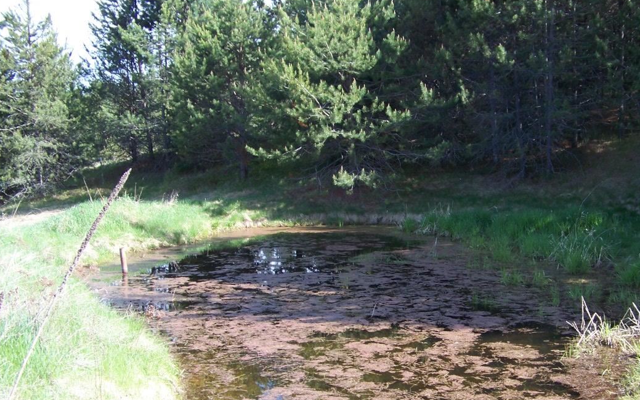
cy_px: 286
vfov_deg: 27.2
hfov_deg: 42.4
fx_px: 820
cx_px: 385
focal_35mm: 47
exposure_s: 1/200
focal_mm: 5.85
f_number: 2.8
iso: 64
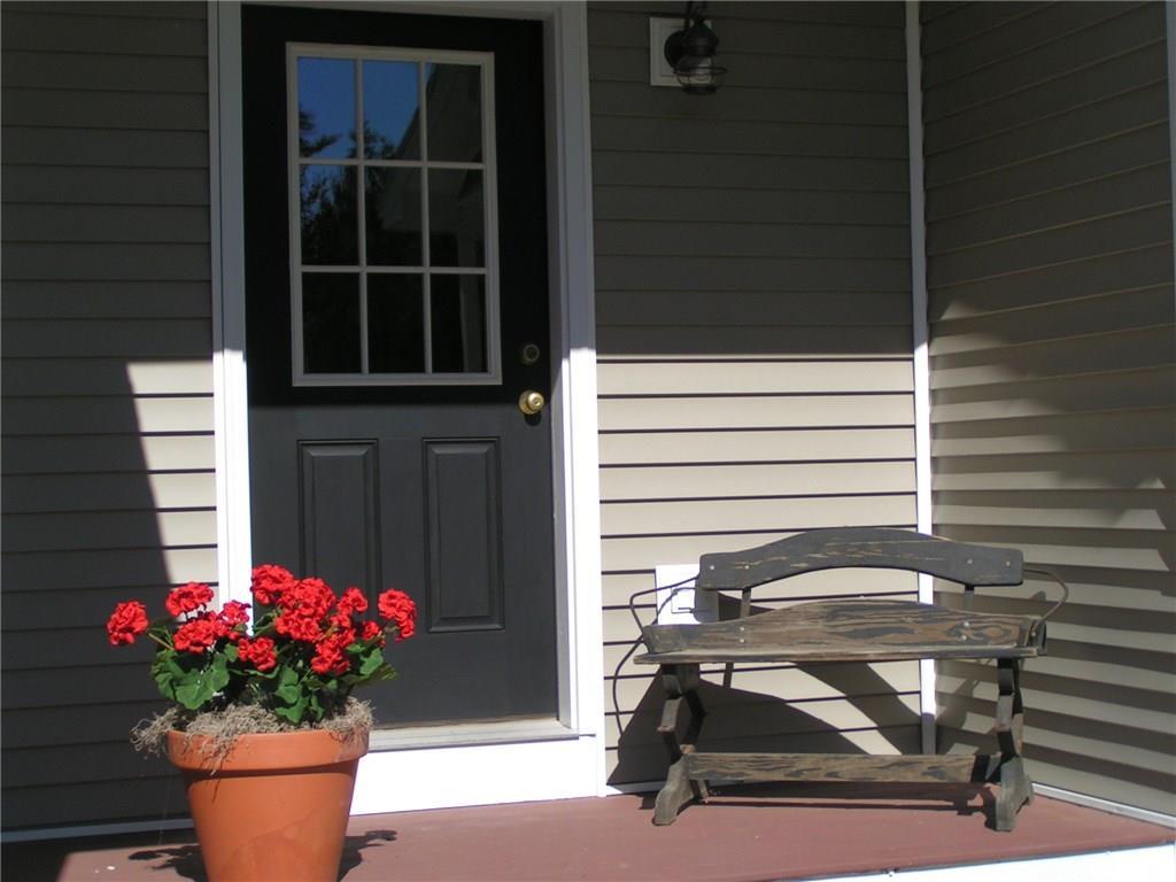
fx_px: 2038
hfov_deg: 32.2
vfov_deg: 24.4
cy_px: 441
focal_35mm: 60
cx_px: 588
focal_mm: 9.2
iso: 50
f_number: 4
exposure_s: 1/1000
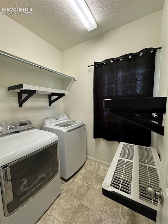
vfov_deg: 102.1
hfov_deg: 85.6
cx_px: 84
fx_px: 91
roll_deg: +1.5
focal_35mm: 14
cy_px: 112
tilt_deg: -5.9
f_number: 2.2
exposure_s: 1/60
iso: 200
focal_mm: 2.22
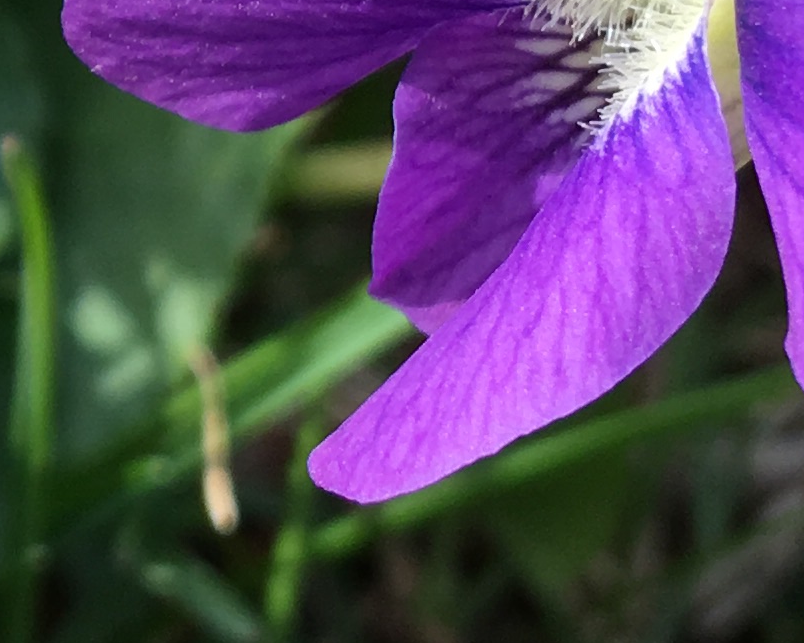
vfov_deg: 10.8
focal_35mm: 142
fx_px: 3379
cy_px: 73
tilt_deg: -52.2
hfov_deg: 13.1
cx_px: -252
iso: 25
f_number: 2.2
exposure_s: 1/553
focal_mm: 4.15
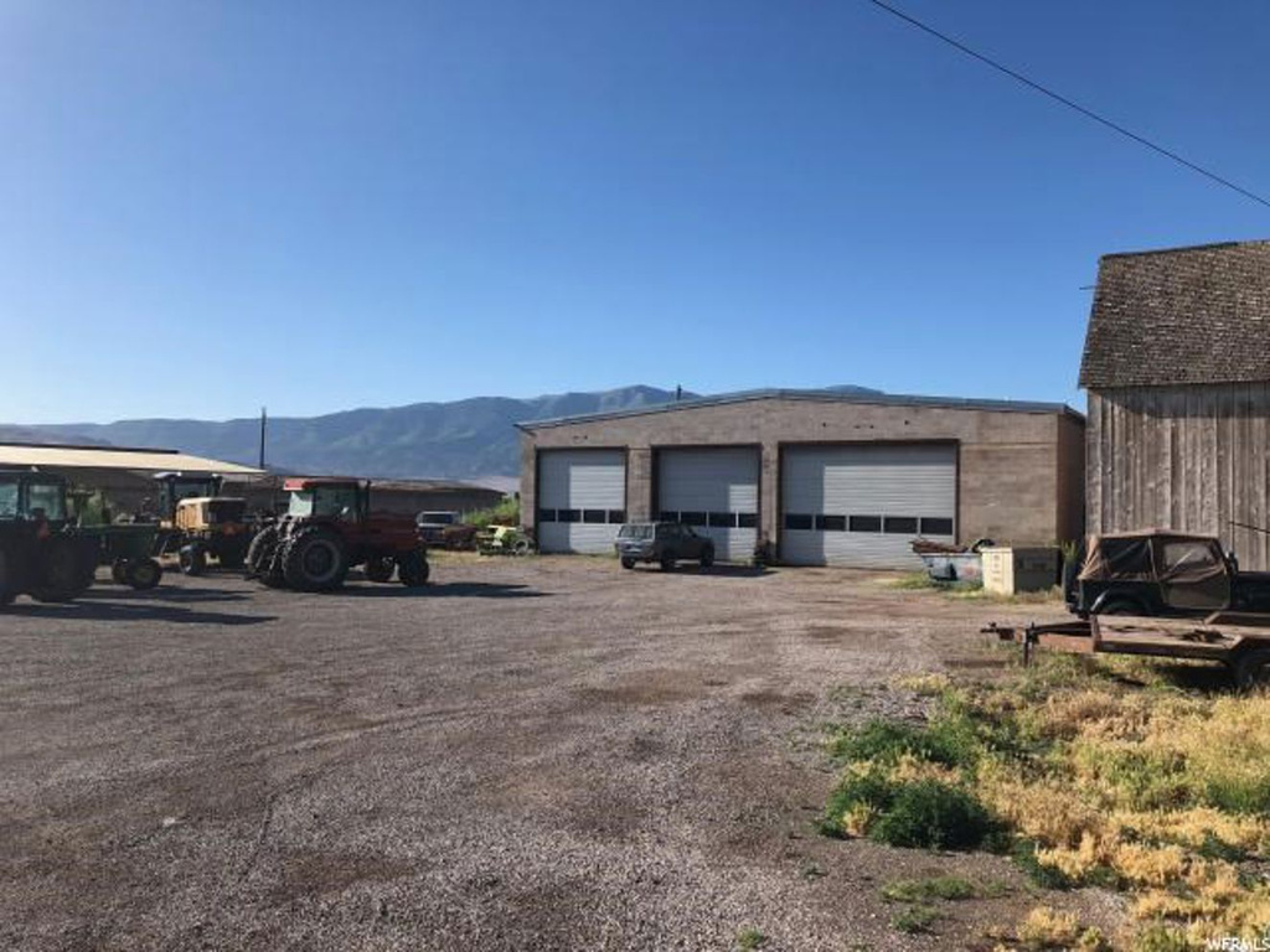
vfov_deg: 49.7
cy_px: 476
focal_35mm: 28
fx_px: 1027
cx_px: 635
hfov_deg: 63.4
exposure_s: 1/2088
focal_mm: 3.99
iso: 20
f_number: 1.8
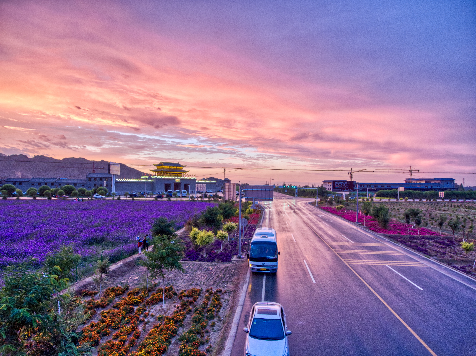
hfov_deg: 81.8
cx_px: 238
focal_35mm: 20
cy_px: 178
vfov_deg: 65.9
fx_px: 275
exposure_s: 1/25
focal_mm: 3.61
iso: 169
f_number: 2.8
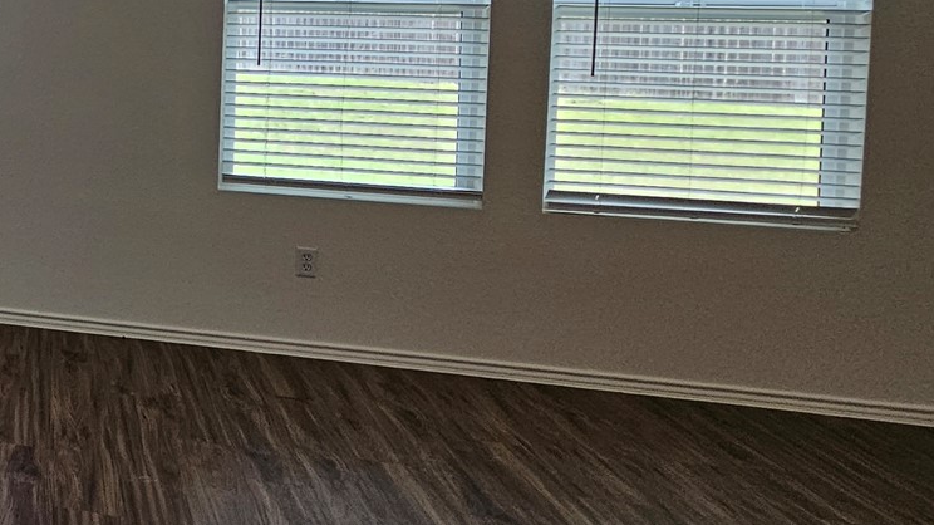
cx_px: -330
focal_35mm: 39
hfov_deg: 33.7
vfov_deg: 29.0
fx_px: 966
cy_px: 38
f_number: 2.2
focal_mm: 2.2
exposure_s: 1/120
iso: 64
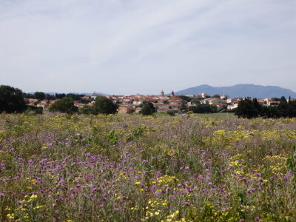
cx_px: 148
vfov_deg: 22.3
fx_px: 564
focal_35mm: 66
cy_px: 111
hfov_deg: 29.4
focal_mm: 11.9
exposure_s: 1/1000
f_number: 4.4
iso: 100
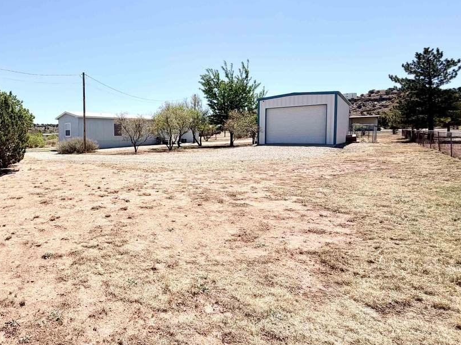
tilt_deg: -2.0
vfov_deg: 60.9
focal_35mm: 22
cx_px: 111
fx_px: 293
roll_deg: +0.1
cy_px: 151
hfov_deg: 70.8
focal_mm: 2.22
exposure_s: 1/914
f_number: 2.2
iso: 20
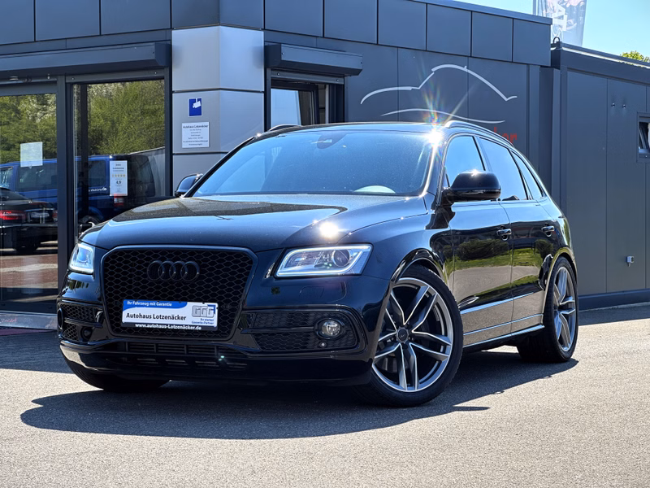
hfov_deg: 25.3
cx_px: 325
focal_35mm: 77
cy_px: 244
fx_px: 1446
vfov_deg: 19.1
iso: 32
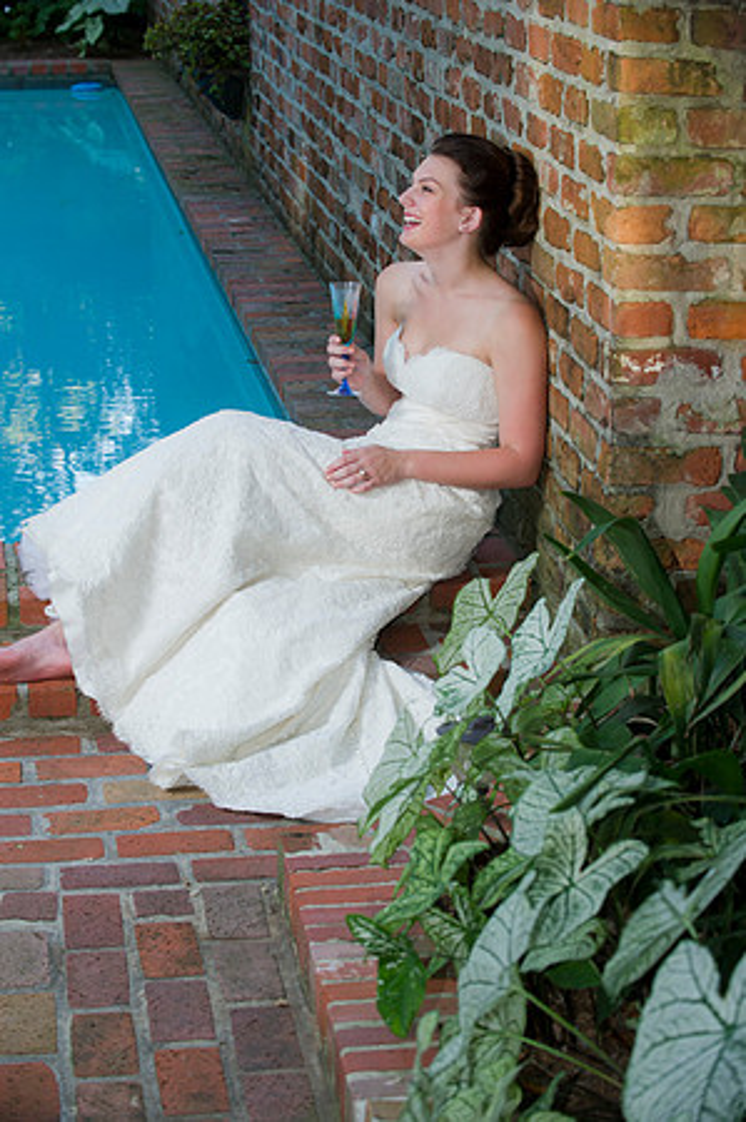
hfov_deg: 16.6
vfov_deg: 24.8
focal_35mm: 82
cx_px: 373
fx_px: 2555
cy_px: 561
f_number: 5
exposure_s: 1/60
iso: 400
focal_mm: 82
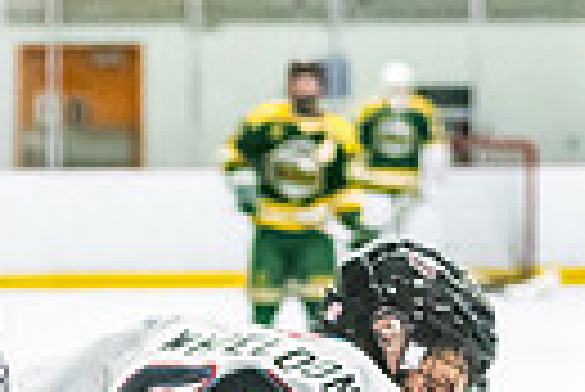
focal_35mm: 397
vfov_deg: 3.4
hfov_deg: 5.2
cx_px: -7
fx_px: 6458
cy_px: 863
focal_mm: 70
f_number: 2.8
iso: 4000
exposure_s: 1/800
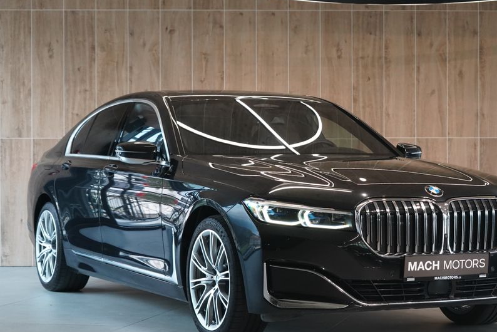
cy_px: 179
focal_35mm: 89
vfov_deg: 15.4
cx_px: 290
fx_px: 1229
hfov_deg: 22.8
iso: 3200
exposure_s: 1/160
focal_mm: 69
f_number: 5.6
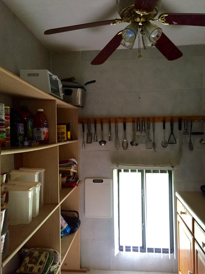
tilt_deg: +1.4
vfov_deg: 60.0
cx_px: 104
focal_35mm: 30
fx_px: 237
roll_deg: +1.0
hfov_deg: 46.8
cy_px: 134
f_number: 2.2
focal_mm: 4.15
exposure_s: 1/30
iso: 125
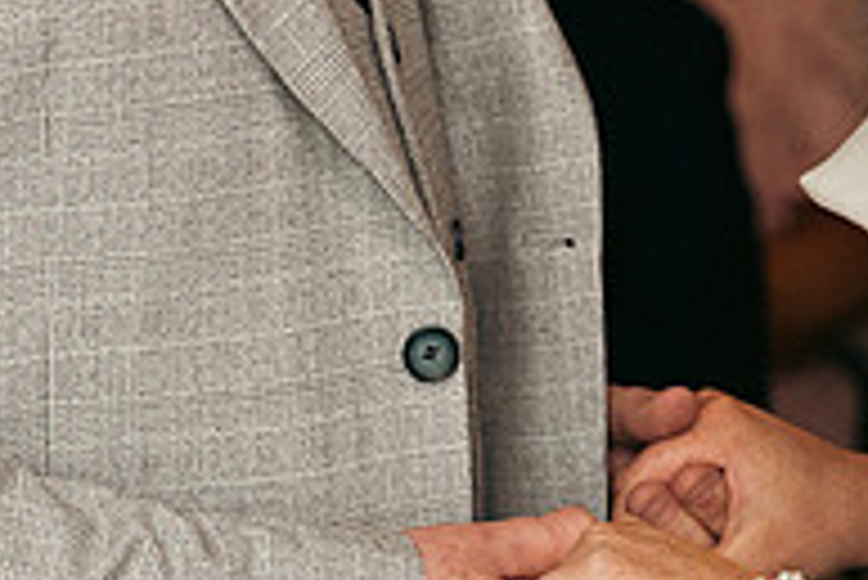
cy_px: 672
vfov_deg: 4.4
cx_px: 697
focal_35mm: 315
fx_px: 7600
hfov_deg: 6.5
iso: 500
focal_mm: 70
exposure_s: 1/160
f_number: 3.5
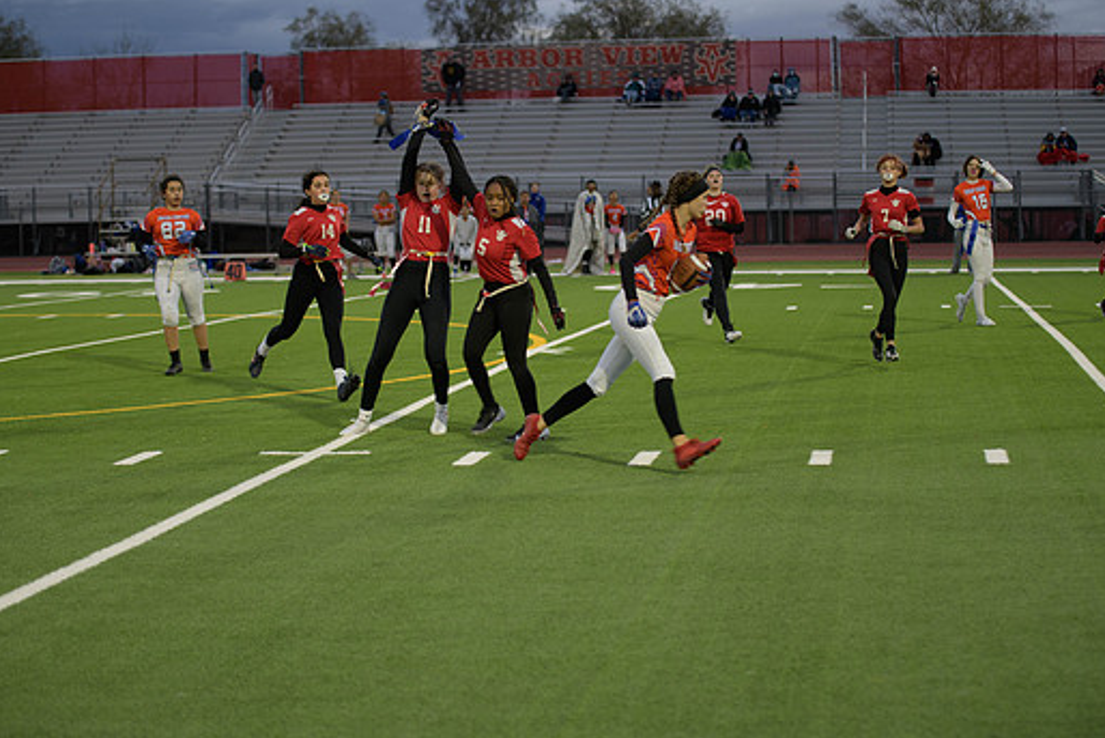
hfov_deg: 25.7
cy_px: 328
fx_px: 2425
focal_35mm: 79
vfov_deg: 17.3
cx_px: 531
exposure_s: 1/200
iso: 360
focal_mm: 70
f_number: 2.8
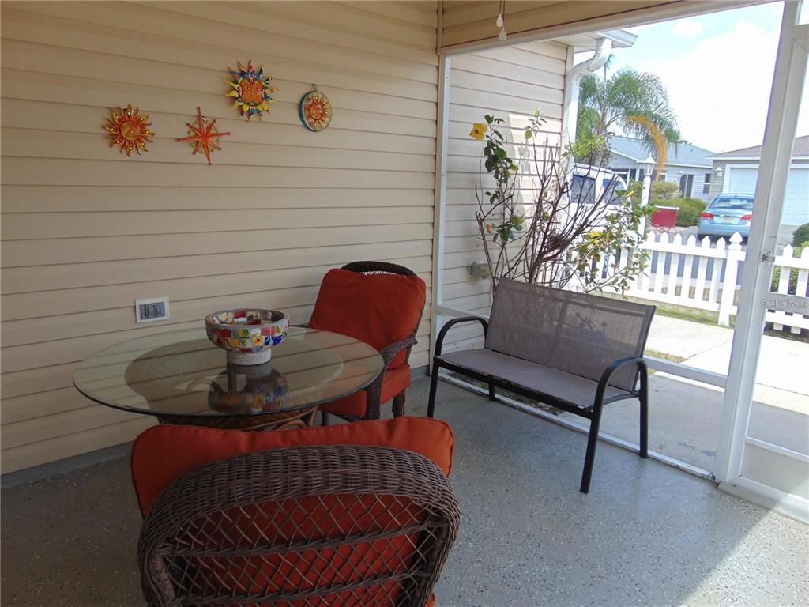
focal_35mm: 25
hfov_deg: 69.4
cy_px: 304
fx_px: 584
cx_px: 404
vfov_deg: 54.9
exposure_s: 1/250
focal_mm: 4.5
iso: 80
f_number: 3
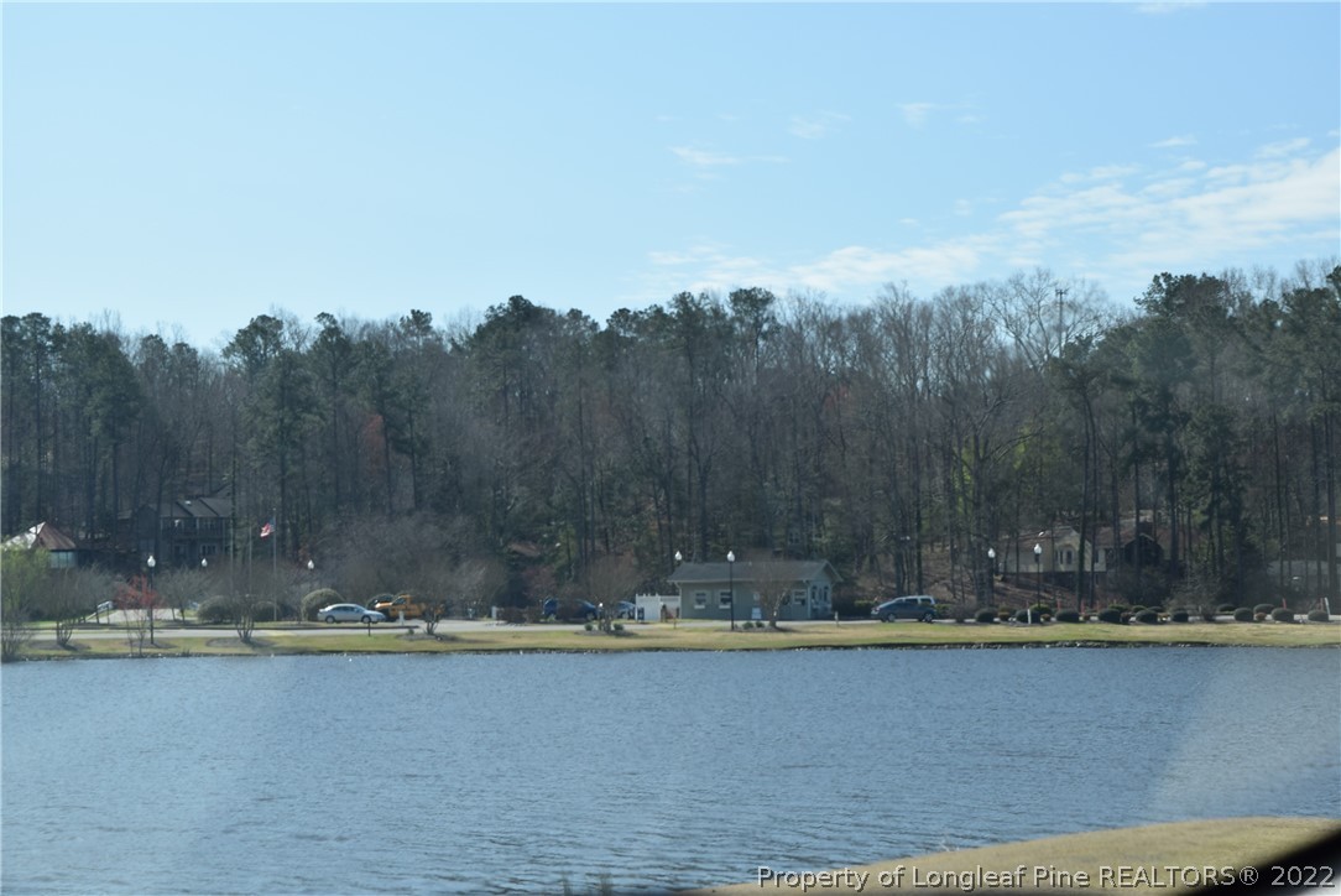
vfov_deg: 16.6
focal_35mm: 82
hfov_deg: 24.6
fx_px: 3075
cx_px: 670
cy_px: 448
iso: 200
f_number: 9
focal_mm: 55
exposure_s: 1/320
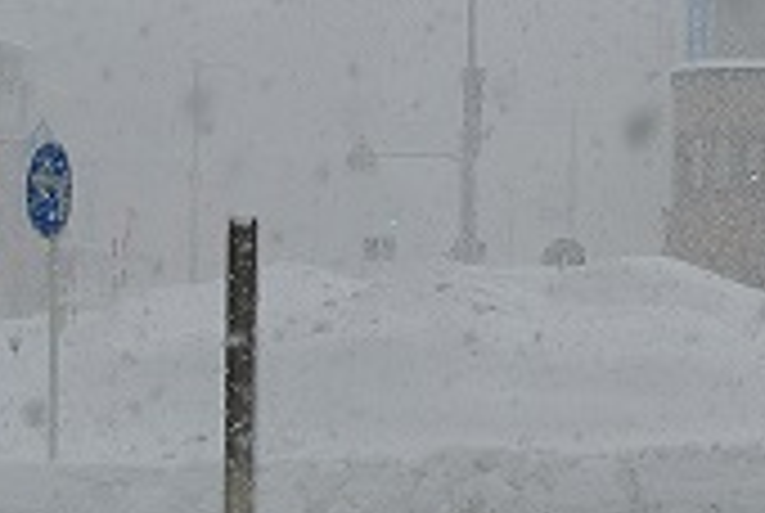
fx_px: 3385
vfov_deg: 8.7
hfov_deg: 12.8
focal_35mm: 159
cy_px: 144
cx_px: 652
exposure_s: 1/250
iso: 100
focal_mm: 21.1
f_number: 5
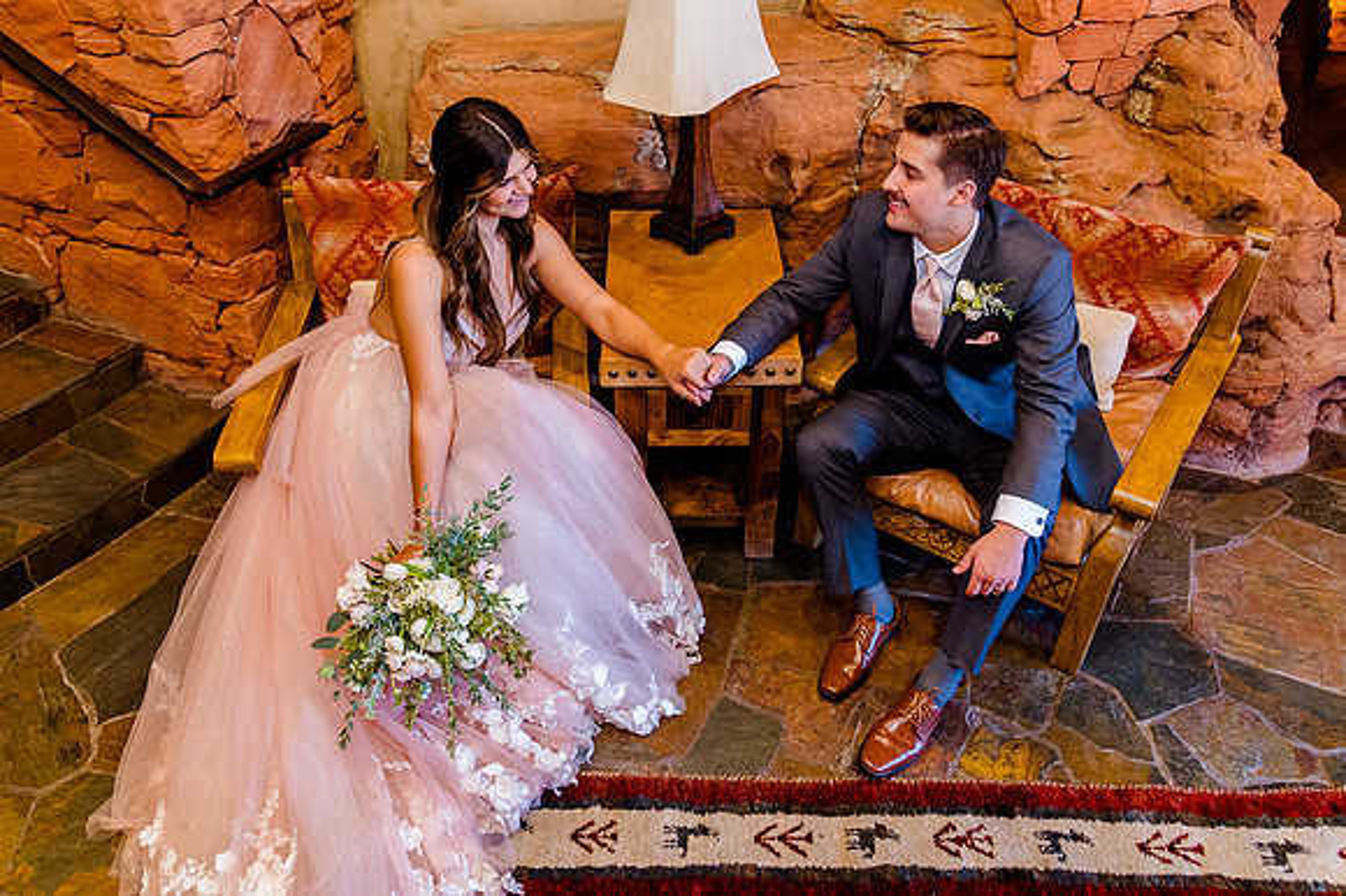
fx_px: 982
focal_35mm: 26
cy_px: 416
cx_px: 652
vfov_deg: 49.0
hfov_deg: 68.8
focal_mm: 24
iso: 2500
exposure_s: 1/80
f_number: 4
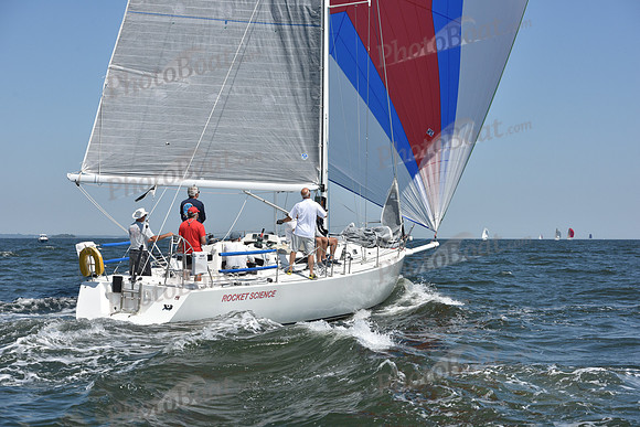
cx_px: 320
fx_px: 1245
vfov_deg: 19.5
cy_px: 214
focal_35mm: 70
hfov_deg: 28.8
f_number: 9
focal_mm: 70
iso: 250
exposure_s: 1/1250
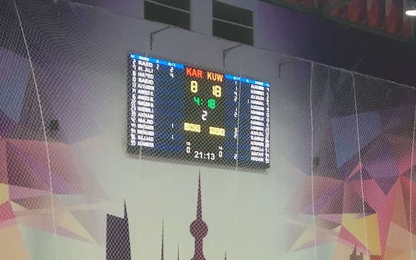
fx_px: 782
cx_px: 421
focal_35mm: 69
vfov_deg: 18.4
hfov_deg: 27.9
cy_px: 249
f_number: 2.2
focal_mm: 4.15
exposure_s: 1/33
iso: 32
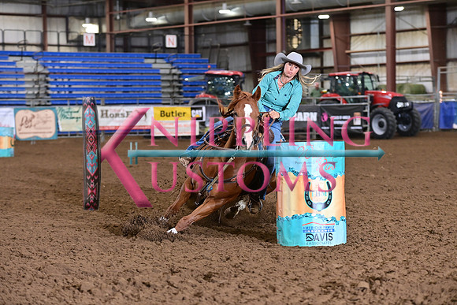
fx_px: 1422
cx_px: 228
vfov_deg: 12.2
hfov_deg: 18.3
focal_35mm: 112
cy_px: 152
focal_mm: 112
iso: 1600
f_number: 3.5
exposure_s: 1/250
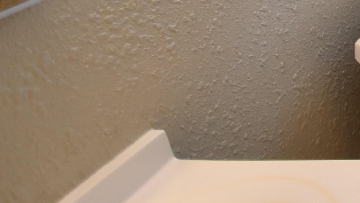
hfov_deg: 20.6
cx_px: 682
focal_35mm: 60
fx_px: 573
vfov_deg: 17.6
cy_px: -116
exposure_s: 1/60
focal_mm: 10
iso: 800
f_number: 3.5
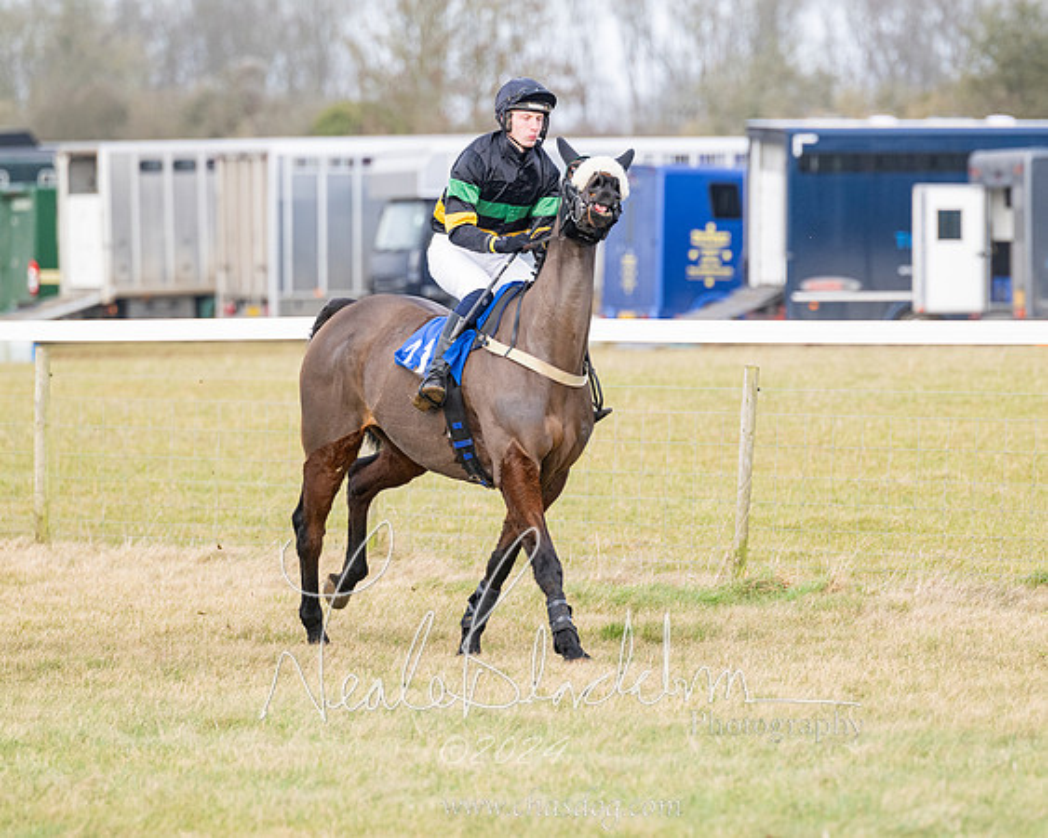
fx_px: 10449
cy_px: 430
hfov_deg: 5.7
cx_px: 563
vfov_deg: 4.6
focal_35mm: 337
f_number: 5
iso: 800
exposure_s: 1/1600
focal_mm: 280
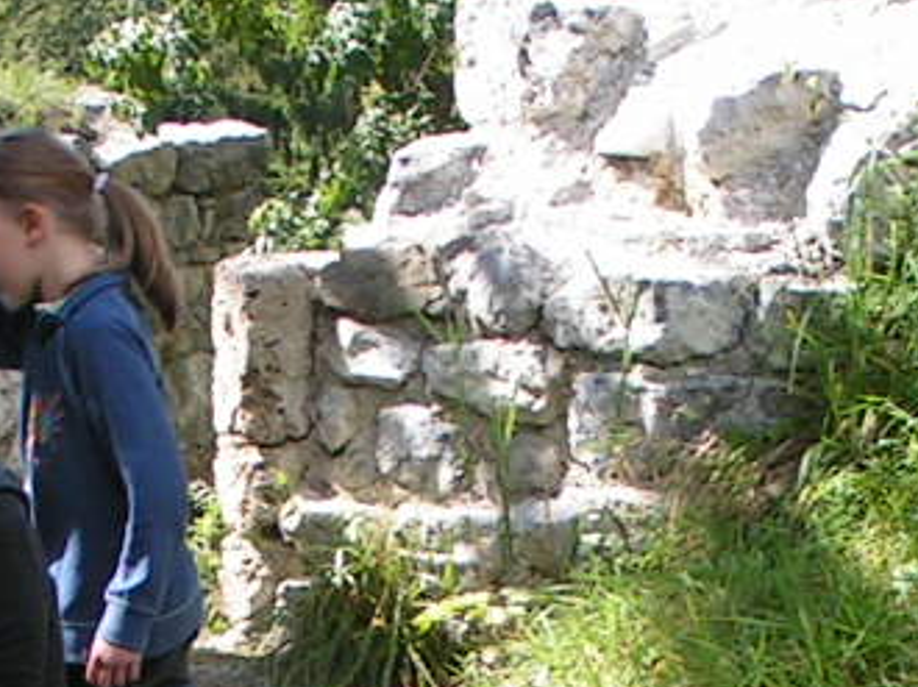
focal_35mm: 202
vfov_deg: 7.3
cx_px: 420
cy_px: 951
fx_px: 5353
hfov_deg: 9.8
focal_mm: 8
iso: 50
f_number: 5
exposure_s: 1/100
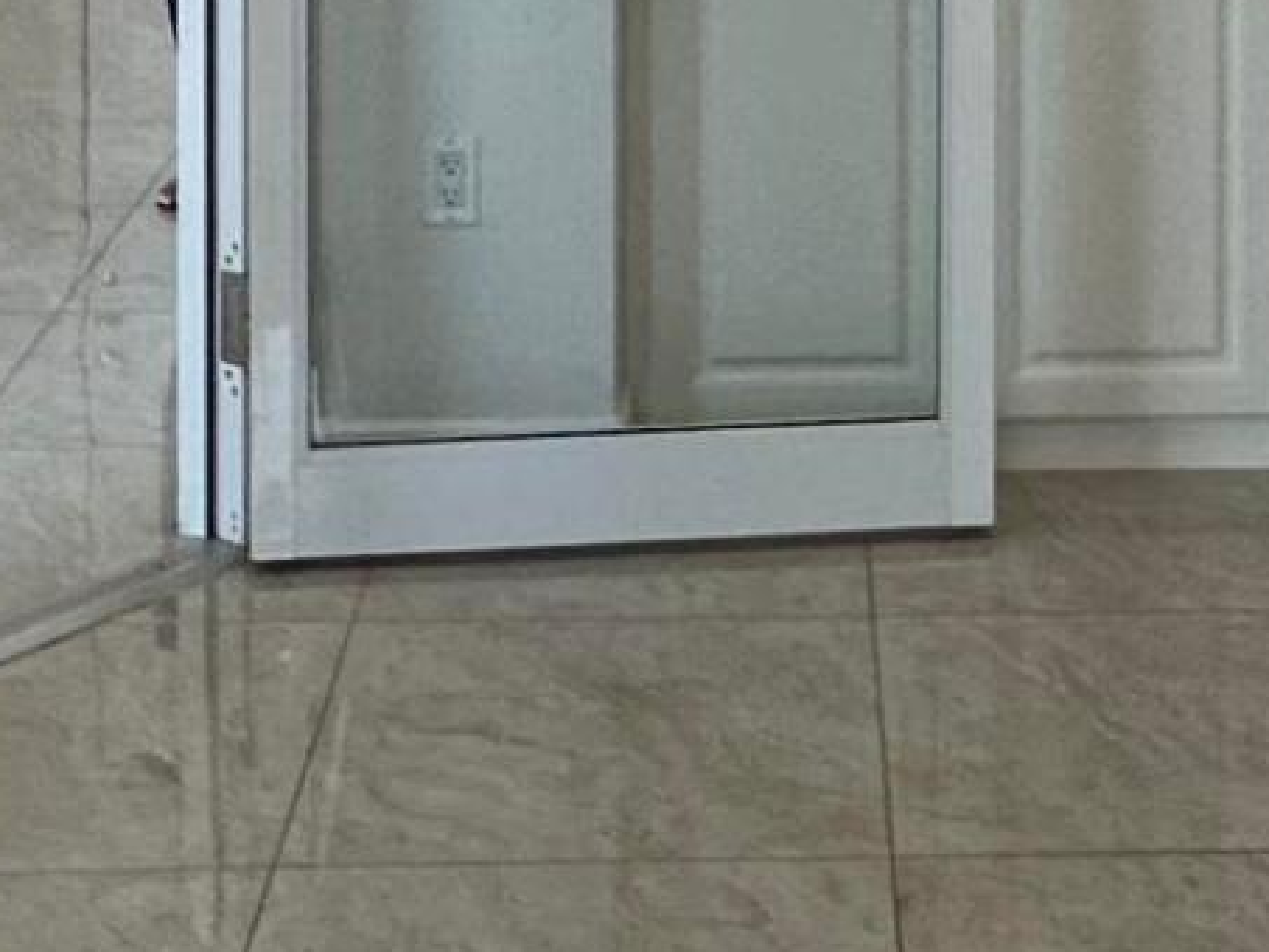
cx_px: 908
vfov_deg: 15.1
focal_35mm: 89
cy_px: -580
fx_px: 3264
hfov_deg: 21.9
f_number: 2.2
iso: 160
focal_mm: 2.22
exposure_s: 1/120
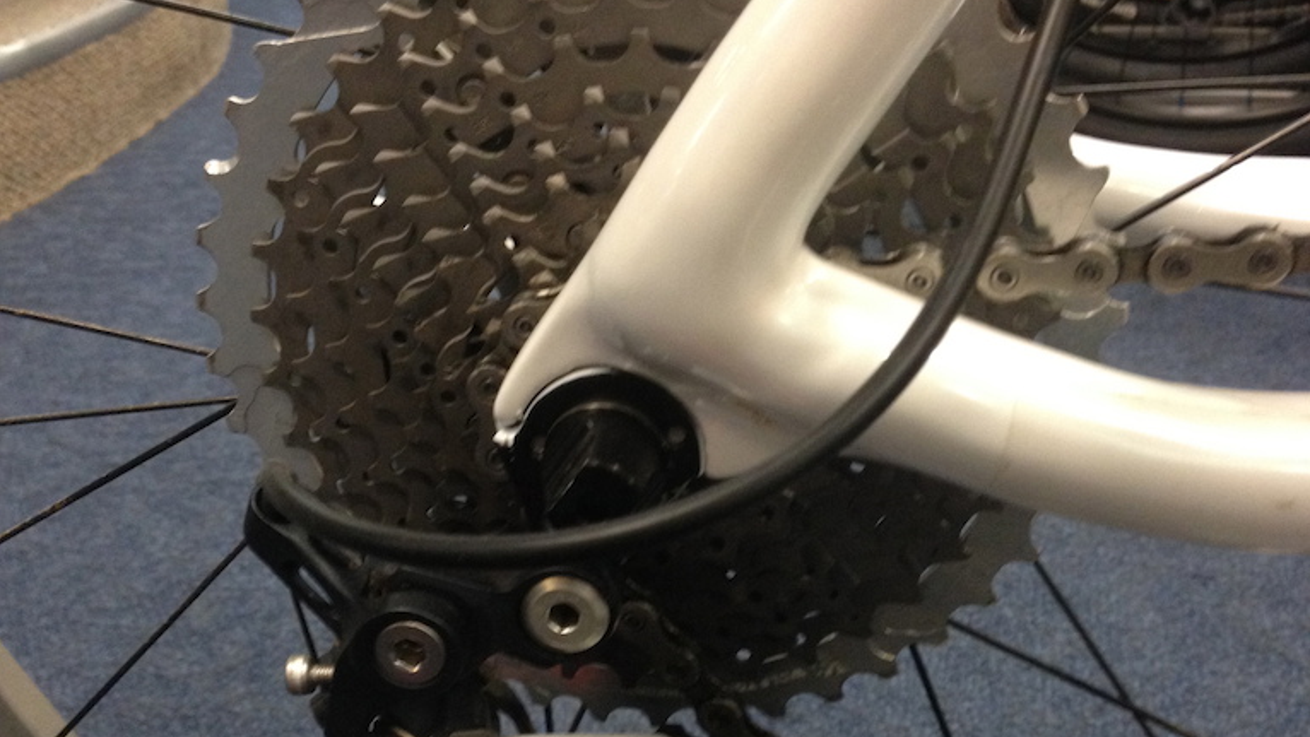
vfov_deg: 23.2
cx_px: 655
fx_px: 1772
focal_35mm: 51
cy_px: 592
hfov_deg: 40.6
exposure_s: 1/20
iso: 250
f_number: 2.4
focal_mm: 4.28
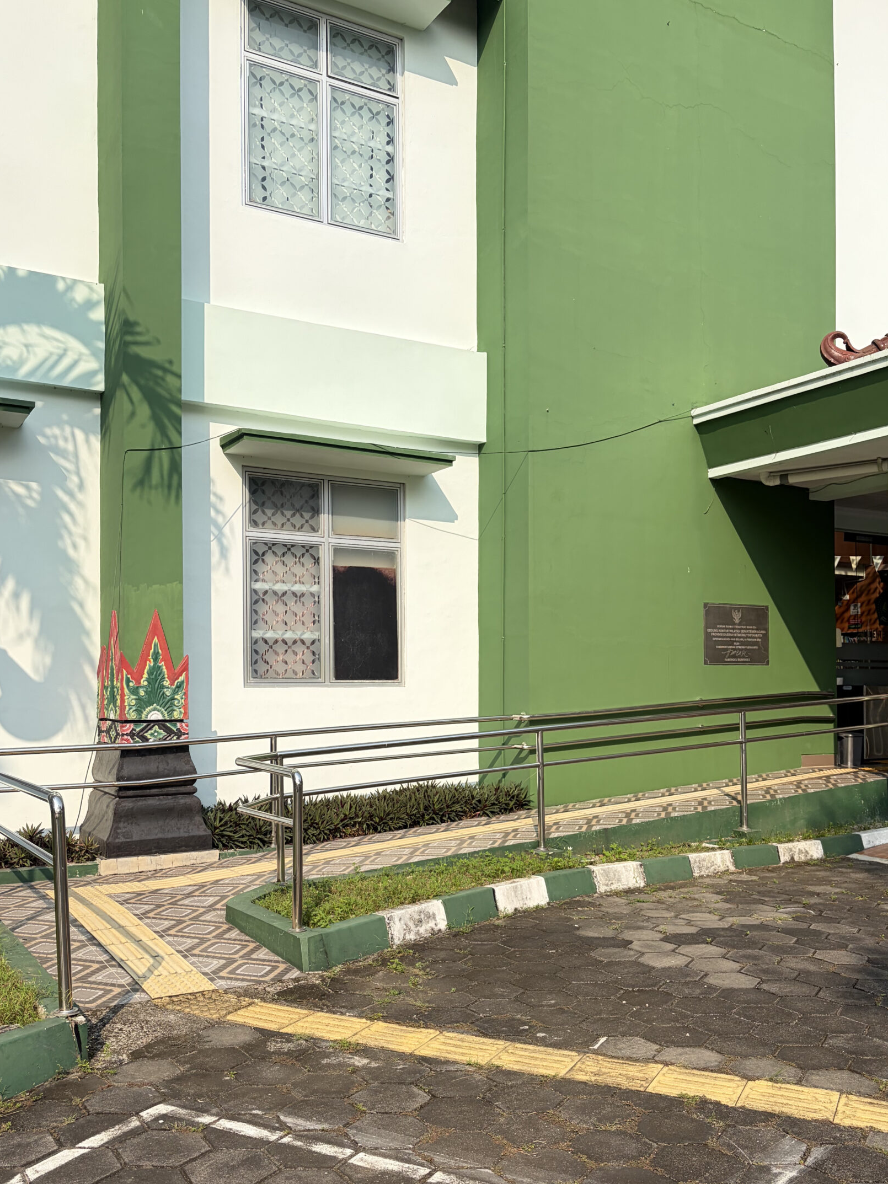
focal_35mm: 31
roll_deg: +0.5
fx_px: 1060
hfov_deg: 45.4
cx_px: 436
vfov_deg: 58.1
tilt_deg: +1.3
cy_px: 674
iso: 50
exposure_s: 1/2208
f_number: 1.6
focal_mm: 5.96
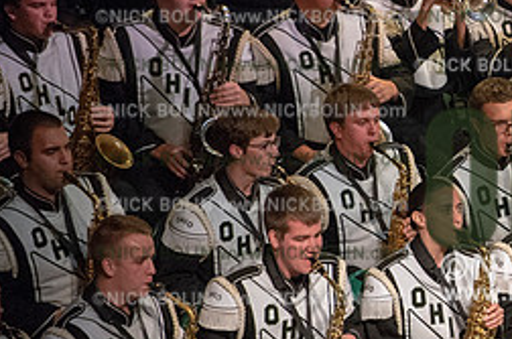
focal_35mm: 461
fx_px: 6544
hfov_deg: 4.5
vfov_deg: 3.0
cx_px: 569
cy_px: 205
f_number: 2.8
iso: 8000
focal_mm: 200
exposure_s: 1/1600
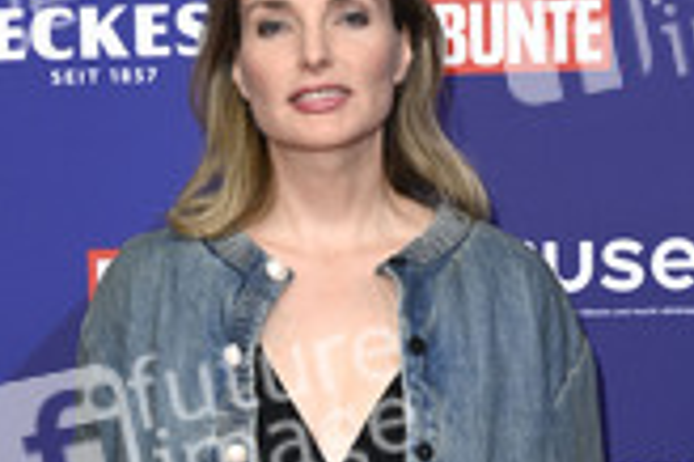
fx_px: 3293
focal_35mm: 171
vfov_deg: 7.9
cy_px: 640
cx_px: 322
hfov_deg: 12.0
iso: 500
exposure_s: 1/250
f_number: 5.6
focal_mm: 70
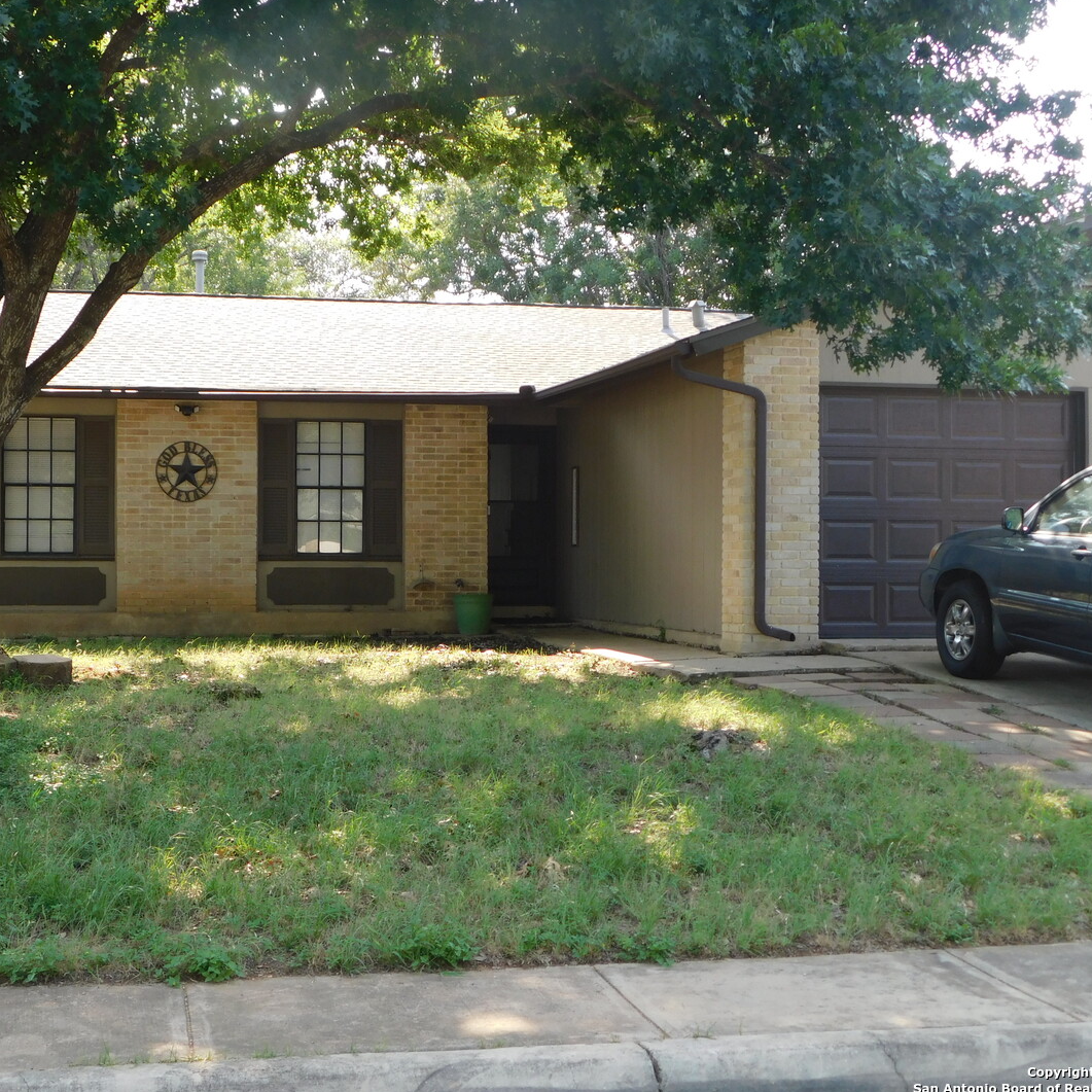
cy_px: 541
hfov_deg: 35.1
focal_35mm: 48
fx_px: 1713
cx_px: 395
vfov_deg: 35.4
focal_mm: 7.1
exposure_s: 1/200
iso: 125
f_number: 3.6
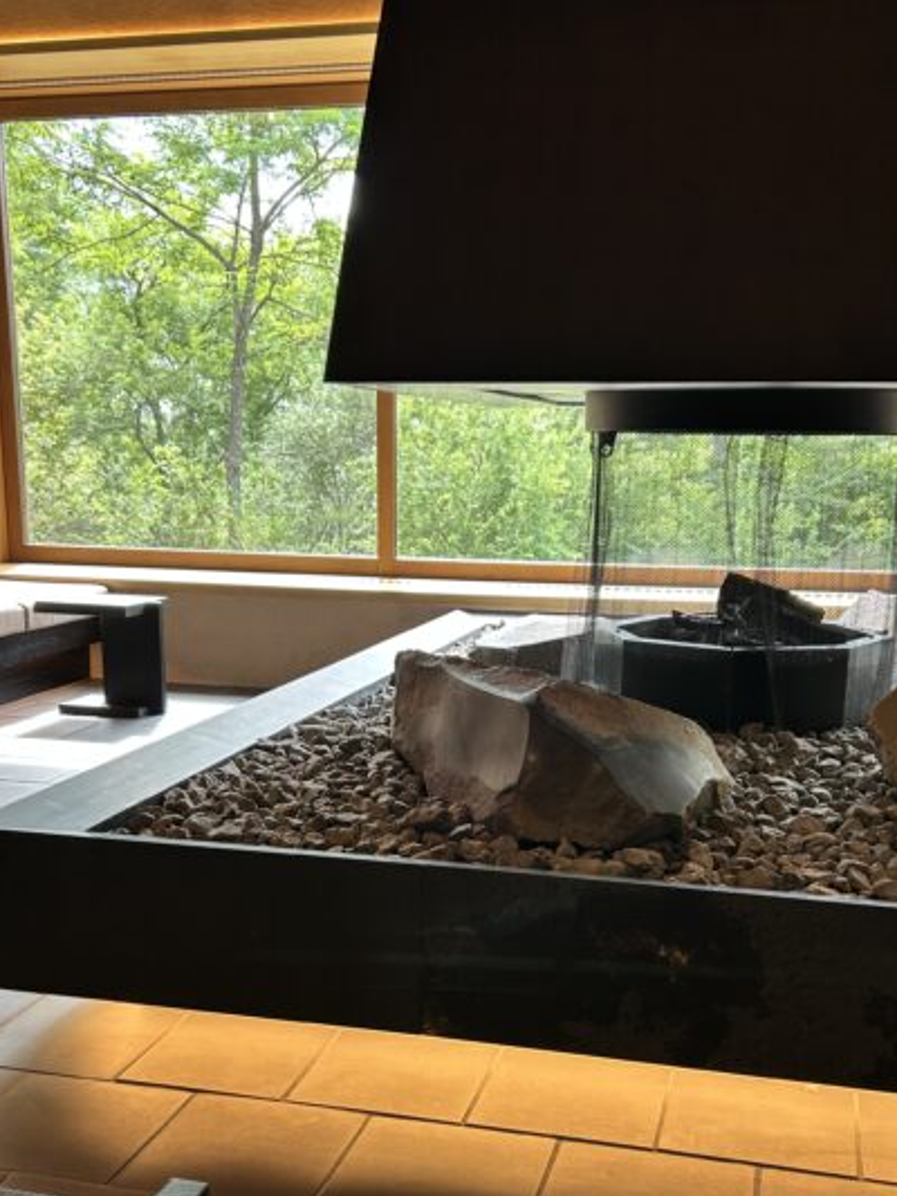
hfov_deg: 36.8
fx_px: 1347
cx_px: 475
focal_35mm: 39
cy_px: 770
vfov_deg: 47.3
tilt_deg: -14.0
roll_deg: -1.2
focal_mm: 5.7
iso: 40
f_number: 1.5
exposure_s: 1/121
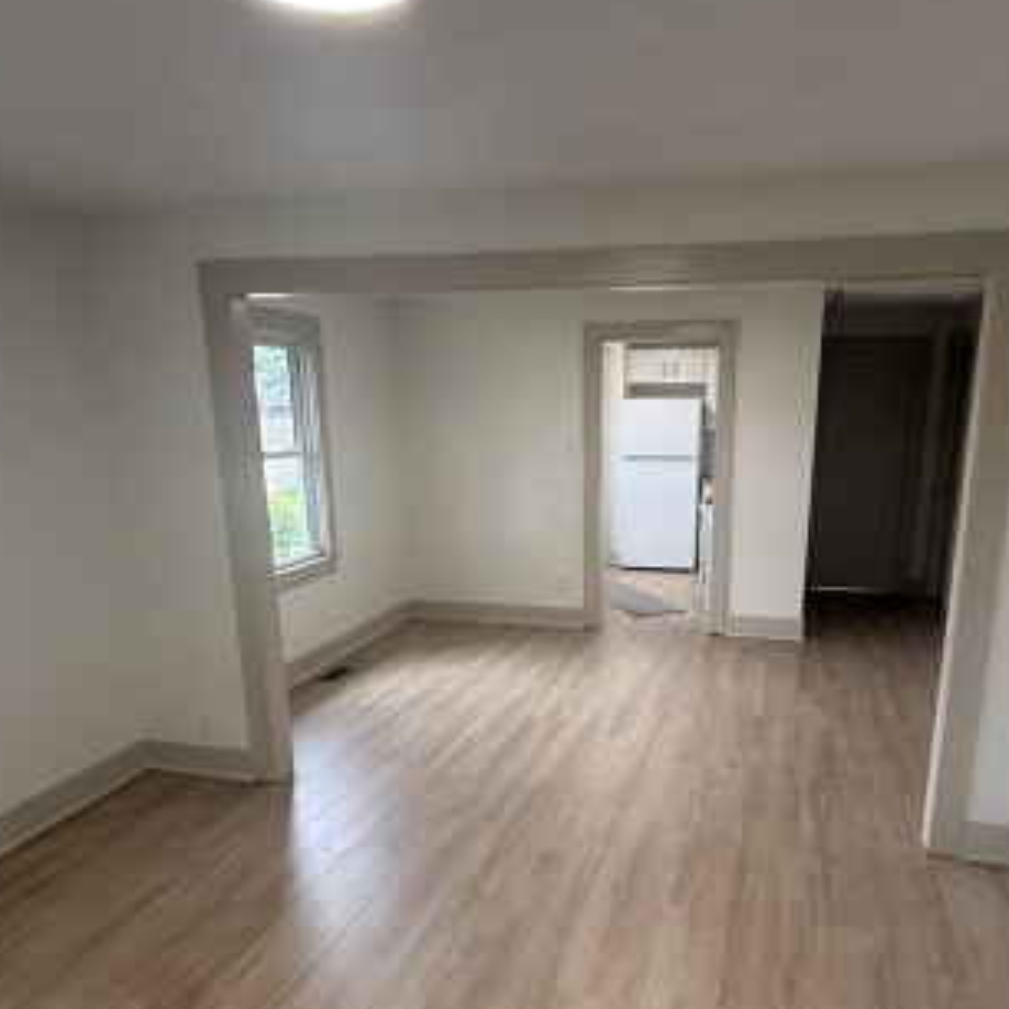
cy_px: 643
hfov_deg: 58.8
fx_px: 890
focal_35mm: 27
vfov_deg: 58.2
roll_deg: -0.6
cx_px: 575
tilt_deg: -17.2
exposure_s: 1/120
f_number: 2.2
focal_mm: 2.22
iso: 160
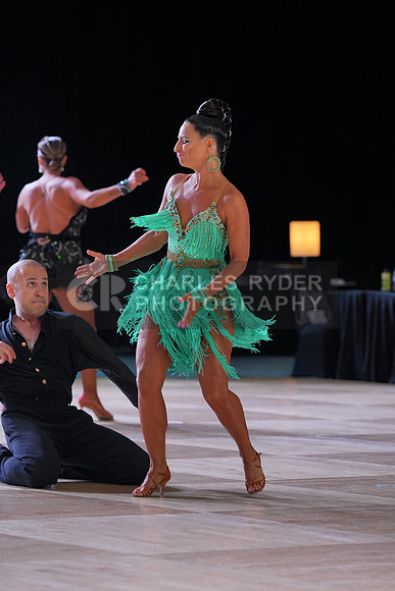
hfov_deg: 7.9
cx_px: 198
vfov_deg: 11.9
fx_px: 2845
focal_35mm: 173
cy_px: 296
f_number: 5
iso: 2000
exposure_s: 1/400
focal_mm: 173
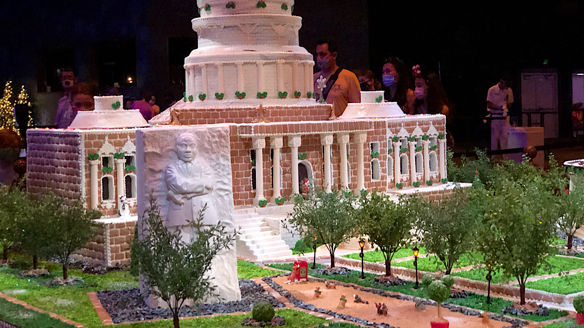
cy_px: 120
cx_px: 295
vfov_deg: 19.1
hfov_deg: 33.3
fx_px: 975
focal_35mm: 63
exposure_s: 1/60
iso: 640
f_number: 2.8
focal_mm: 6.6
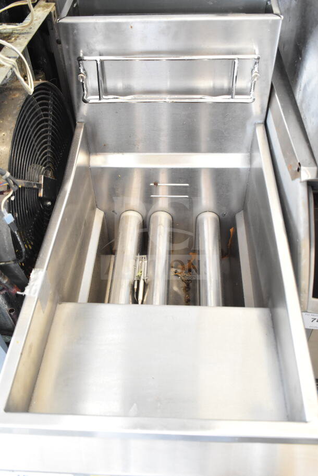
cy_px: 238
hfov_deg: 40.0
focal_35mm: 33
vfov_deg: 57.2
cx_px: 159
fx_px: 437
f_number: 3.8
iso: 2200
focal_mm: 22
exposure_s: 1/40
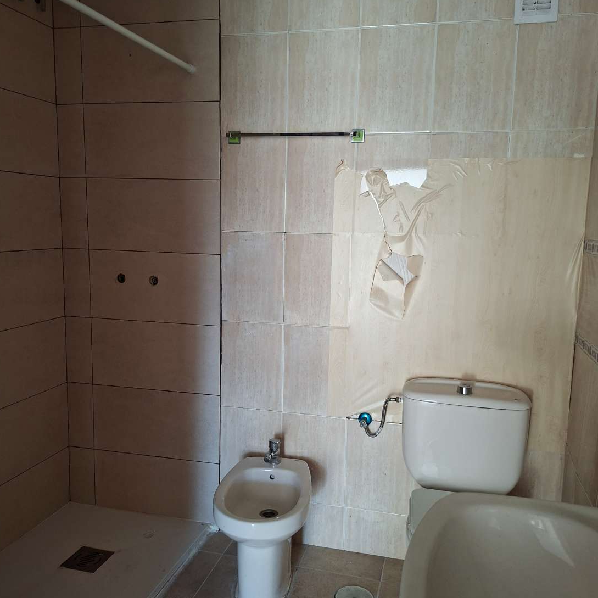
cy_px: 300
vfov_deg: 57.3
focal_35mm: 28
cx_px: 301
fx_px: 547
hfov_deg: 57.3
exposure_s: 1/33
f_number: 1.8
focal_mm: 5.54
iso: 320
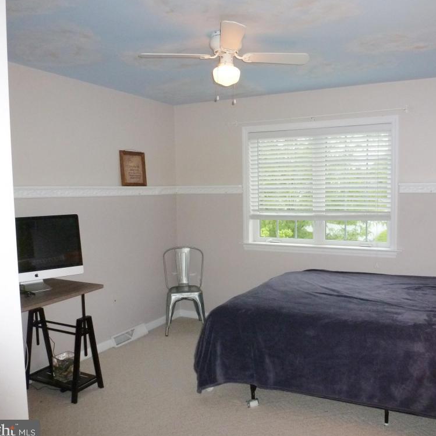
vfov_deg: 55.6
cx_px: 265
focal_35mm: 29
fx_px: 413
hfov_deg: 55.1
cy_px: 220
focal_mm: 4.3
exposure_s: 1/60
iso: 320
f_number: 3.3
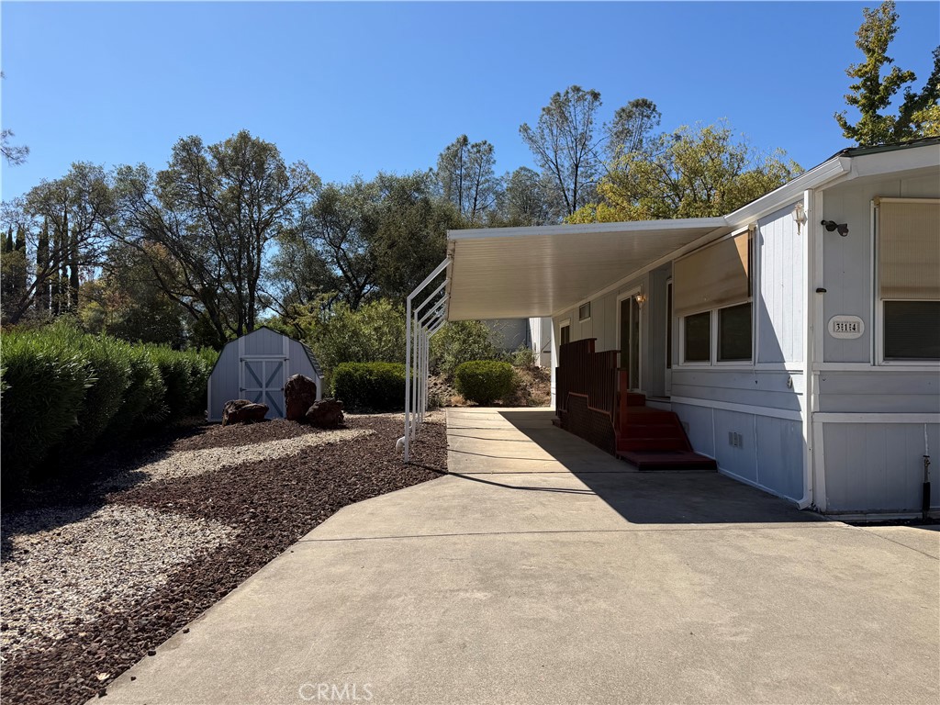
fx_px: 652
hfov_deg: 71.6
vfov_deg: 56.8
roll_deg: -0.9
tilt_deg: +2.0
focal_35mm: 24
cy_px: 352
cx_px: 470
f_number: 1.78
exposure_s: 1/4673
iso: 80
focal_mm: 6.76
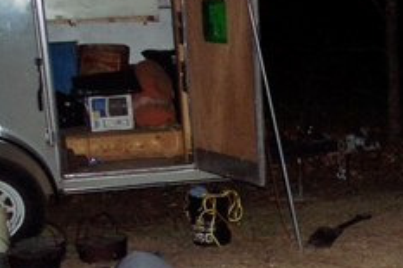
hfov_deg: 21.7
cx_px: 465
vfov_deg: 15.1
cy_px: 299
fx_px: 984
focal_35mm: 88
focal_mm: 8
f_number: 2.8
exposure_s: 1/30
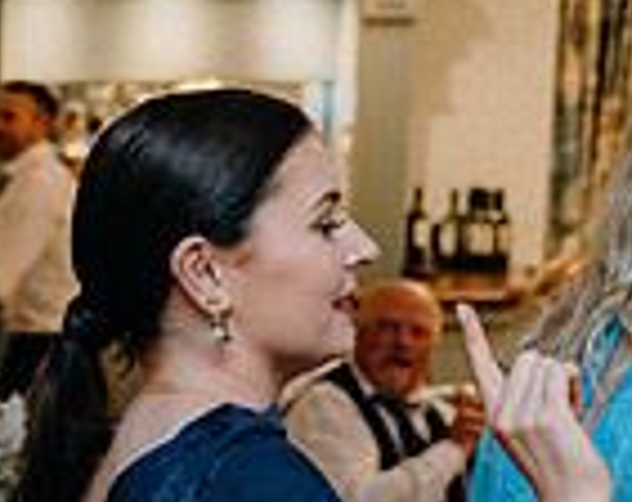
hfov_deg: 12.2
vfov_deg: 10.0
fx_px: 2817
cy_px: 625
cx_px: -314
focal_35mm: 151
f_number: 3.5
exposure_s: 1/160
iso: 2500
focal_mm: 39
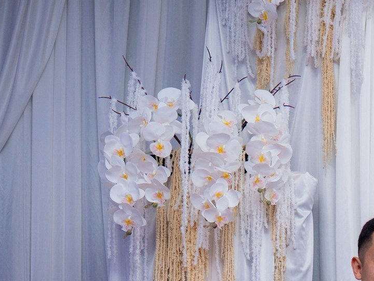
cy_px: 409
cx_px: 531
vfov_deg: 13.8
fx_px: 1091
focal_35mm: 101
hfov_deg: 17.8
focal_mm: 28
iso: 1000
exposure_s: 1/160
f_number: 2.8
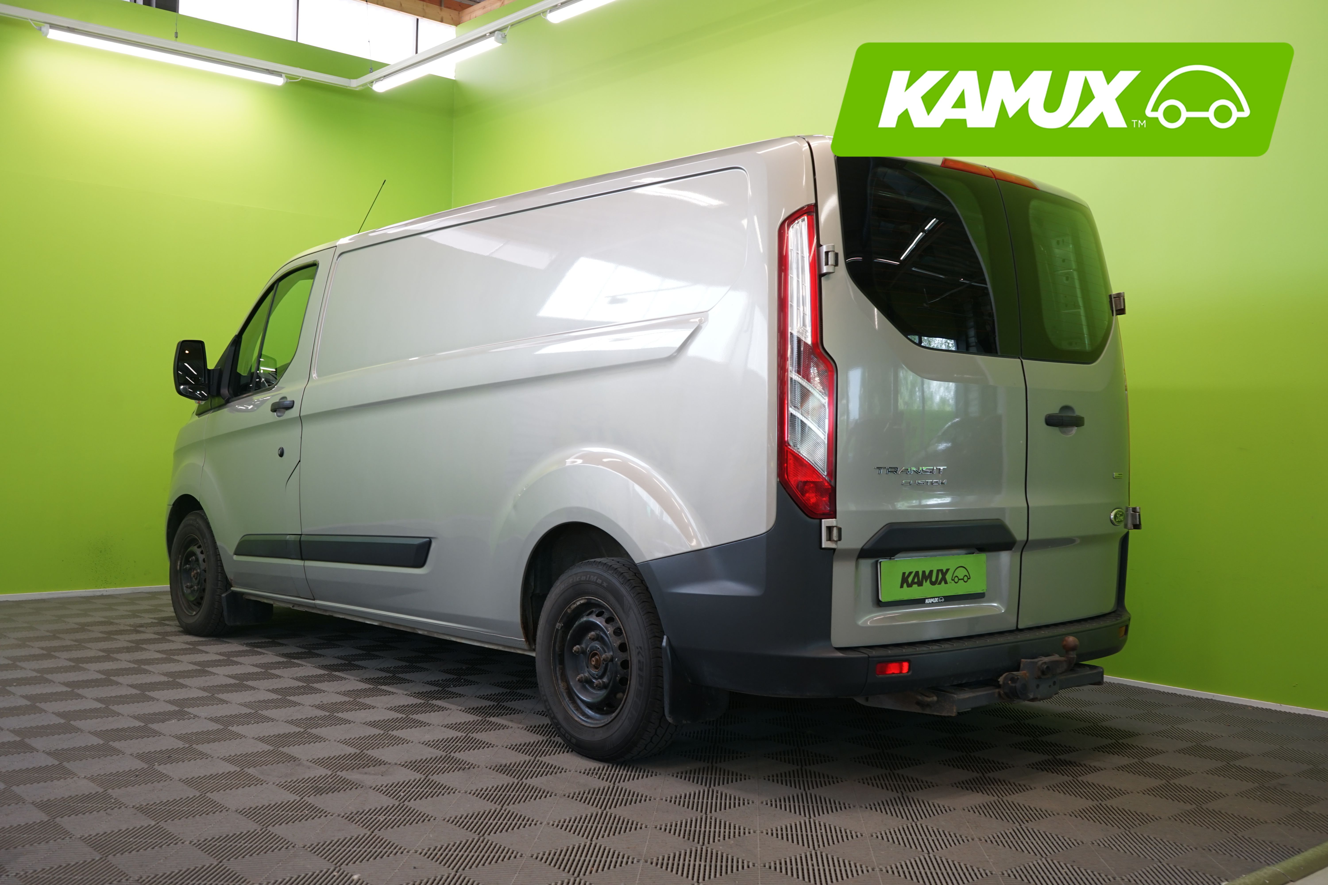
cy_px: 442
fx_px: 1254
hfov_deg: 55.8
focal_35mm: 34
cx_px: 664
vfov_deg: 38.9
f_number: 5.6
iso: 400
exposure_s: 1/30
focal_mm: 34
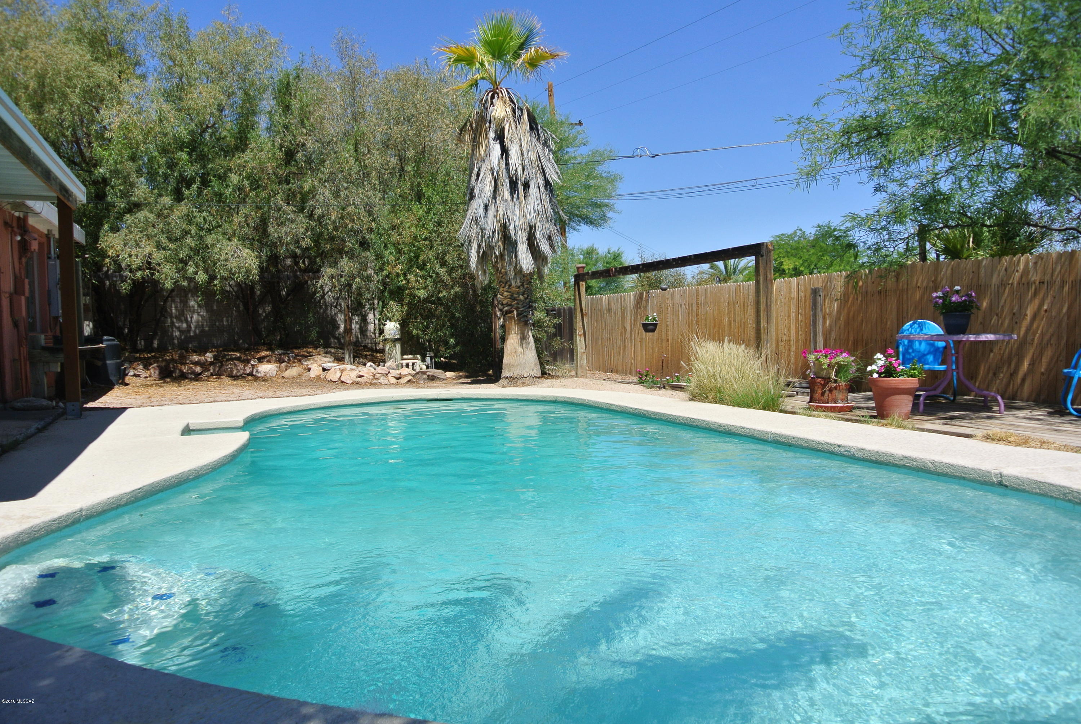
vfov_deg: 48.0
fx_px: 812
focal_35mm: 27
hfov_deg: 67.3
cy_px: 362
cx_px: 540
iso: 100
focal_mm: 10
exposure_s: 1/800
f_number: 5
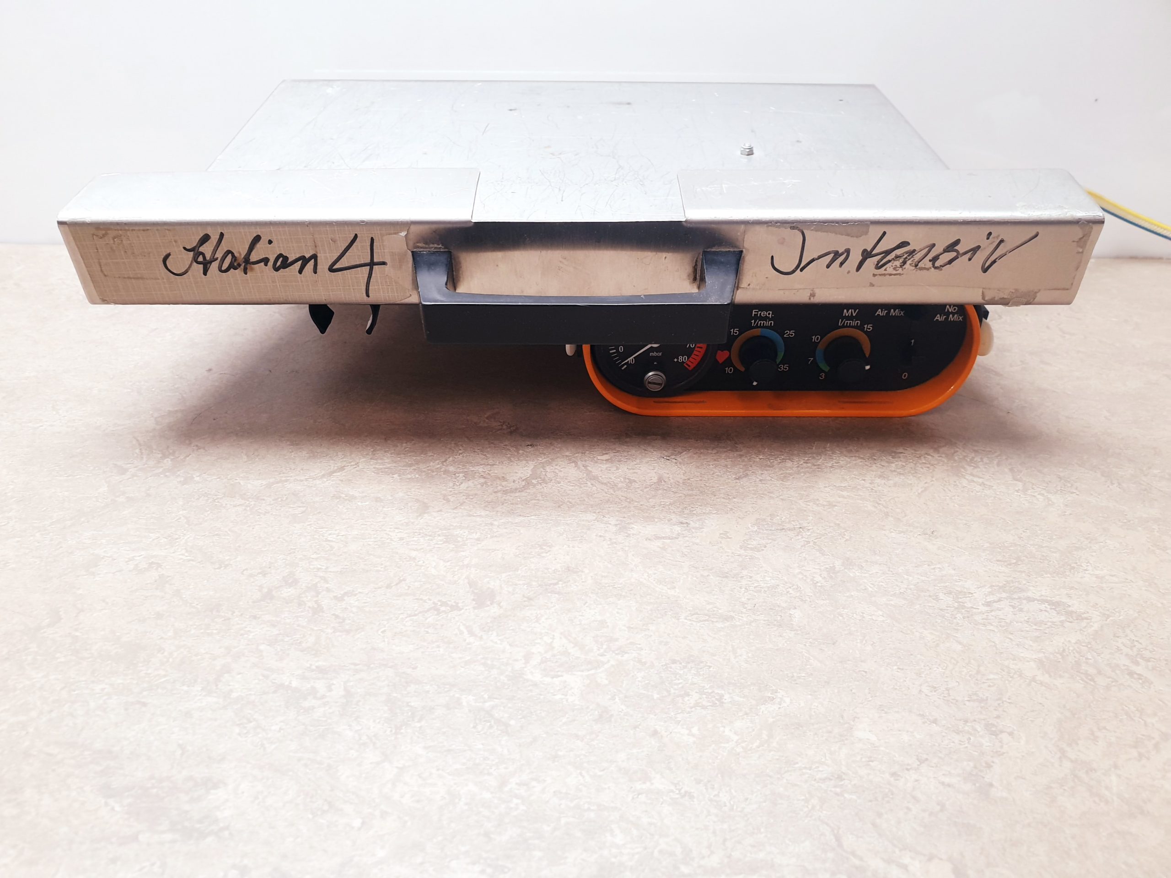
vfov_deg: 53.1
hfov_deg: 67.3
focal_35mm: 26
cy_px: 439
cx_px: 586
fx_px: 880
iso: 125
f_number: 2.4
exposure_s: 1/50
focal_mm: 4.3
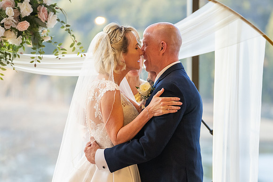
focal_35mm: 168
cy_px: 114
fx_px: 1277
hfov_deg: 12.2
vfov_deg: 8.2
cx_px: 141
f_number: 2.8
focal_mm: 134
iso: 1600
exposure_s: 1/320
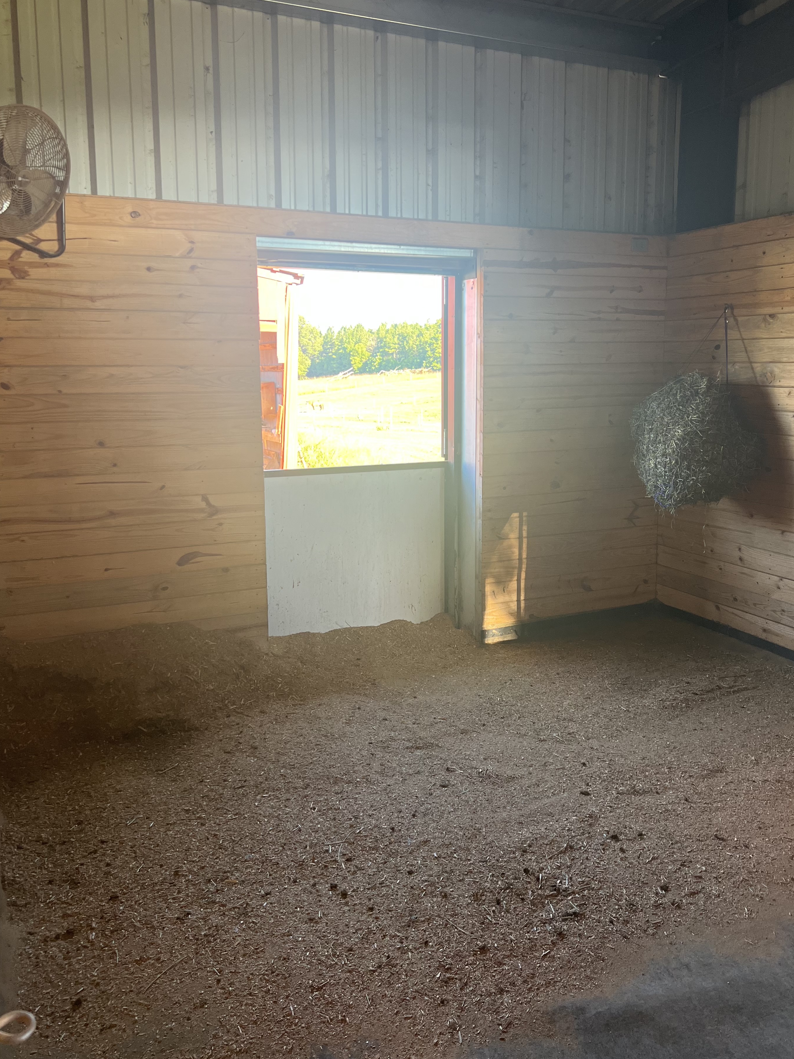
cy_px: 485
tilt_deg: -6.9
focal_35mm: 29
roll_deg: +0.4
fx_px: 887
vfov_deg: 61.6
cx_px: 412
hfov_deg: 48.2
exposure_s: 1/121
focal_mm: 5.7
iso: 100
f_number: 1.5
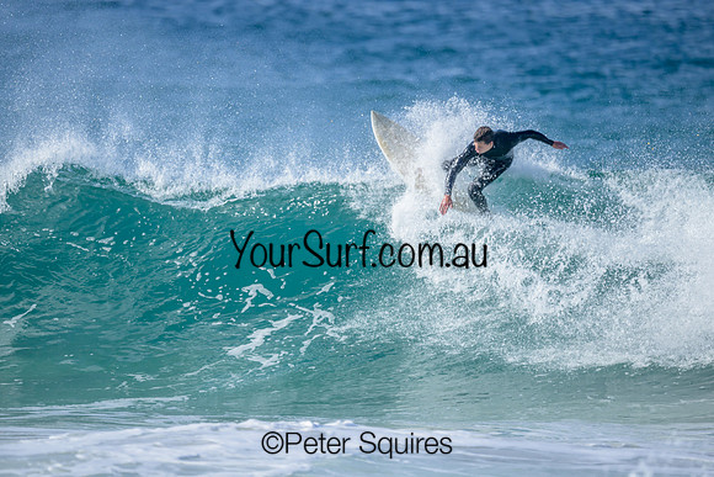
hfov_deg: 2.6
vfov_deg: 1.7
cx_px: 357
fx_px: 15870
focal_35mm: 800
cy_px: 238
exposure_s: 1/2500
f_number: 6.3
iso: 450
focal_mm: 800
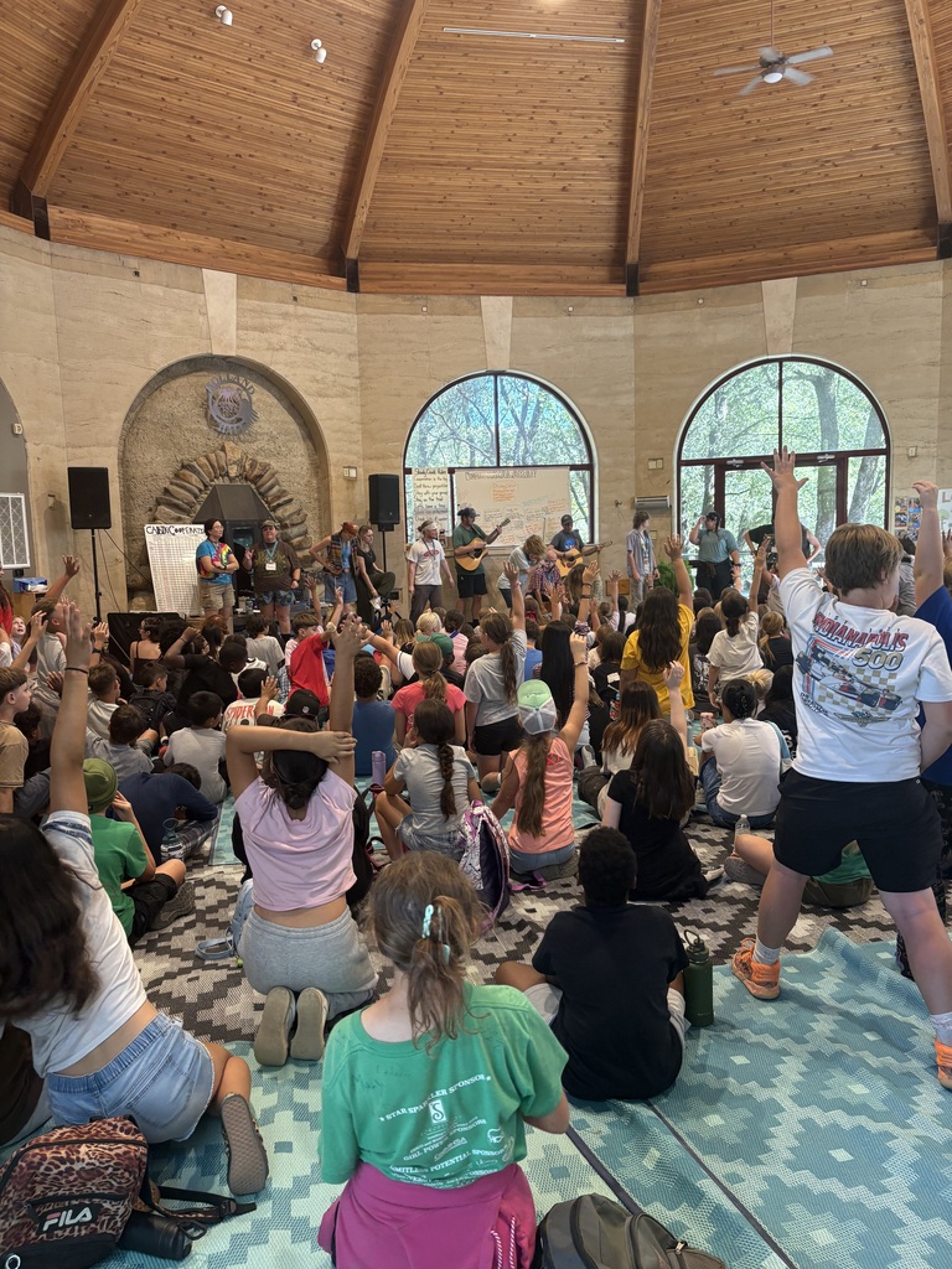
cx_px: 476
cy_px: 634
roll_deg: +1.3
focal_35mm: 26
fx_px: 953
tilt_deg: -5.6
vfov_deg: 67.3
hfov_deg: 53.1
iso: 125
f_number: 1.6
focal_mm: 5.96
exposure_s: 1/94
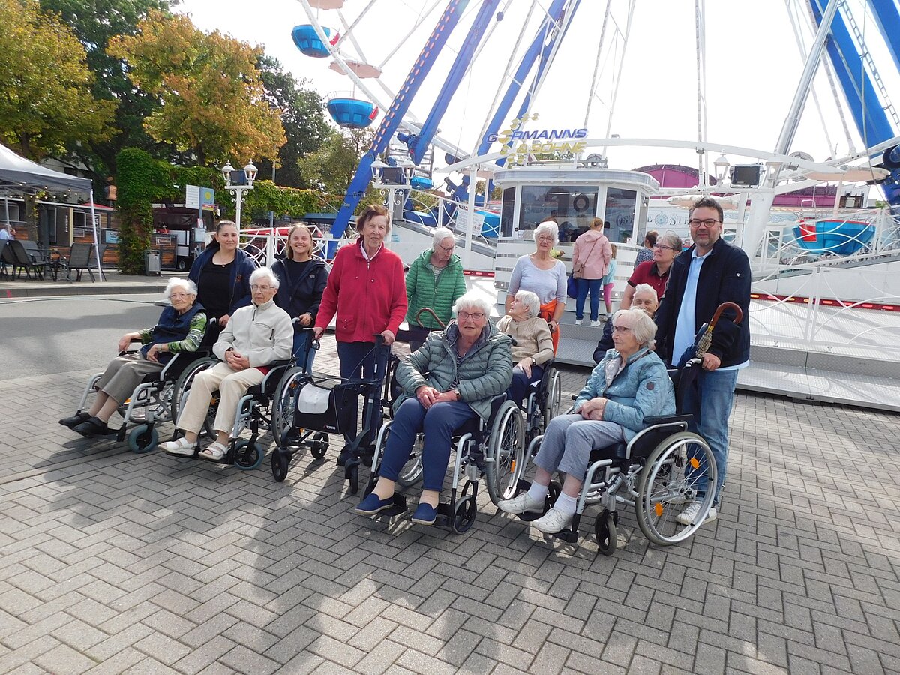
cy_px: 338
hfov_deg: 73.9
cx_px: 450
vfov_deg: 58.9
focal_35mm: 23
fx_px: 598
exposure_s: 1/800
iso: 125
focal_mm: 4
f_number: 3
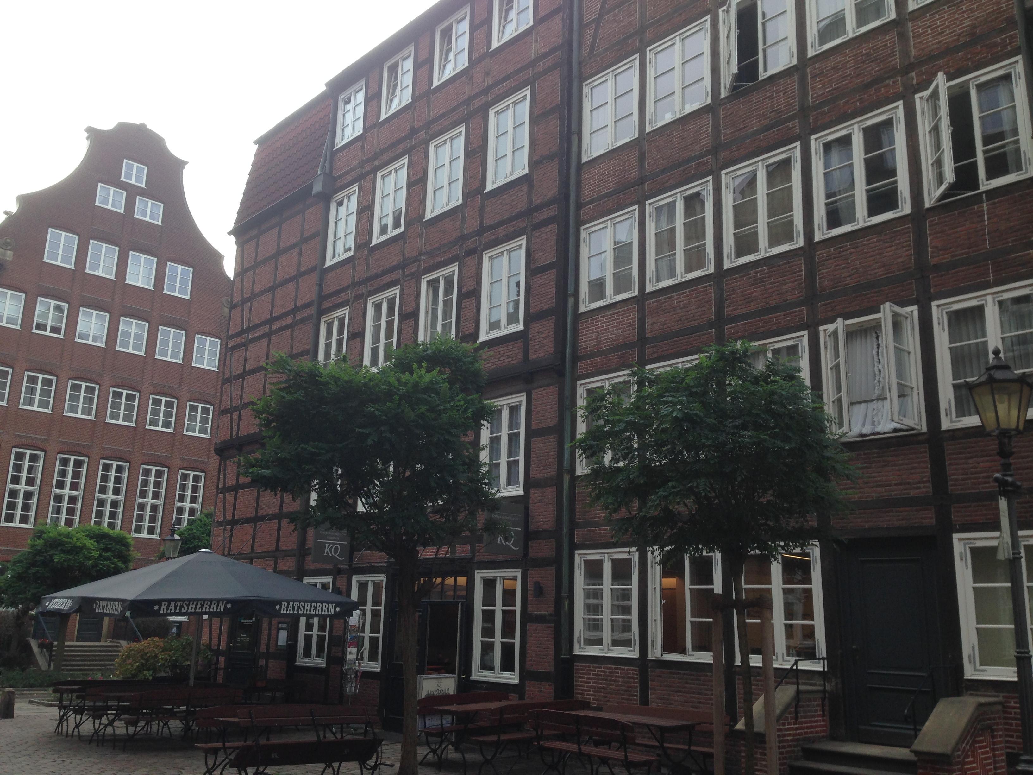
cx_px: 516
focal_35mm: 33
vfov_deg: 42.9
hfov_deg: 55.4
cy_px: 388
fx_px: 985
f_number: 2.4
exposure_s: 1/261
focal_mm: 4.12
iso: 50
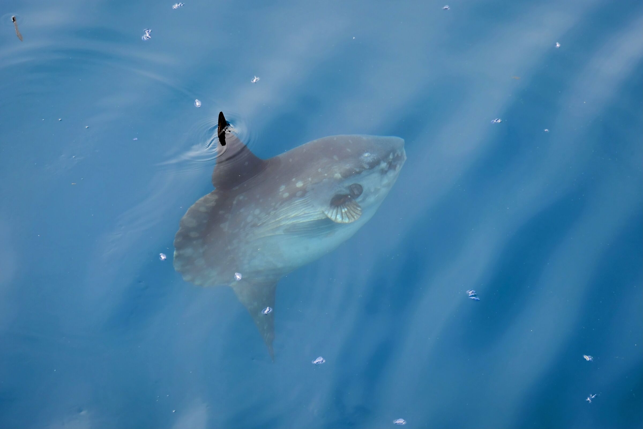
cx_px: 322
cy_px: 214
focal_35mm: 135
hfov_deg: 15.2
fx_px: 2411
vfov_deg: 10.2
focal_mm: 90
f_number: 5.6
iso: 200
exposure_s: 1/280
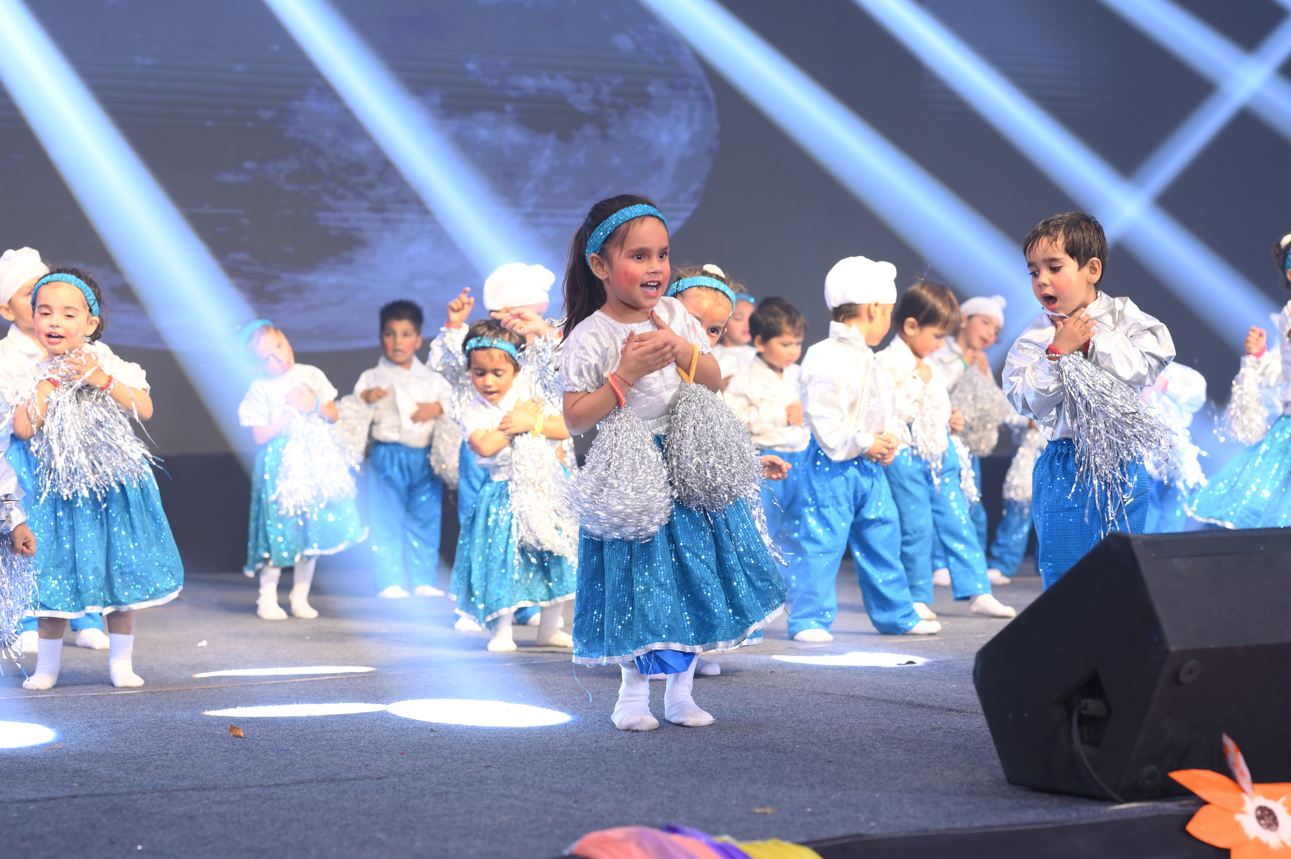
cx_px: 646
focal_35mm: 85
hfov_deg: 23.9
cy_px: 430
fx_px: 3046
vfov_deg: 16.1
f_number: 4.5
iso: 1000
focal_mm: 85
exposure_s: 1/250
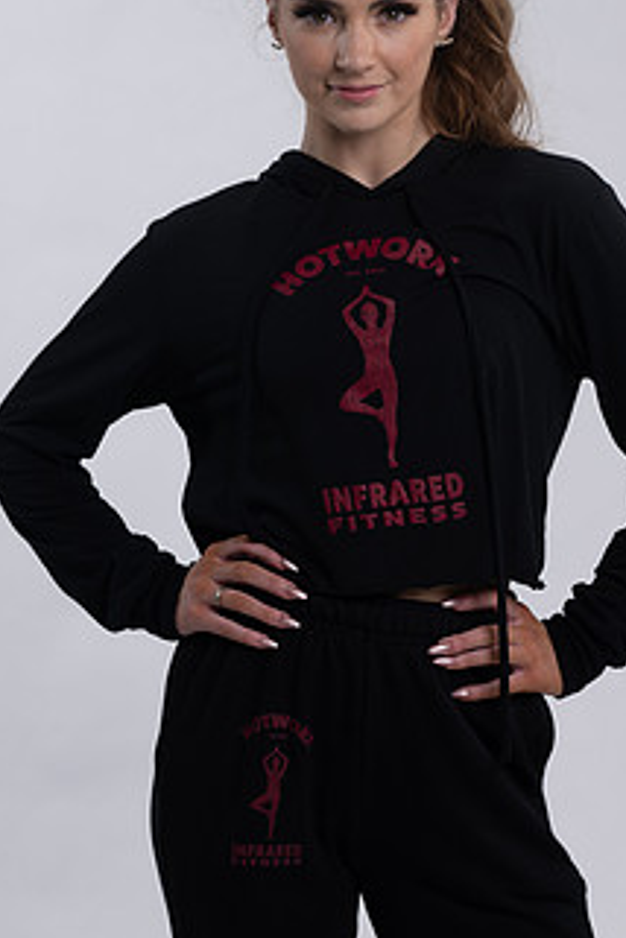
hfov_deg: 11.5
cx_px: 354
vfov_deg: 17.2
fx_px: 3104
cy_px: 392
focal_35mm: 119
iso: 125
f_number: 4
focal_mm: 85
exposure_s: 1/125
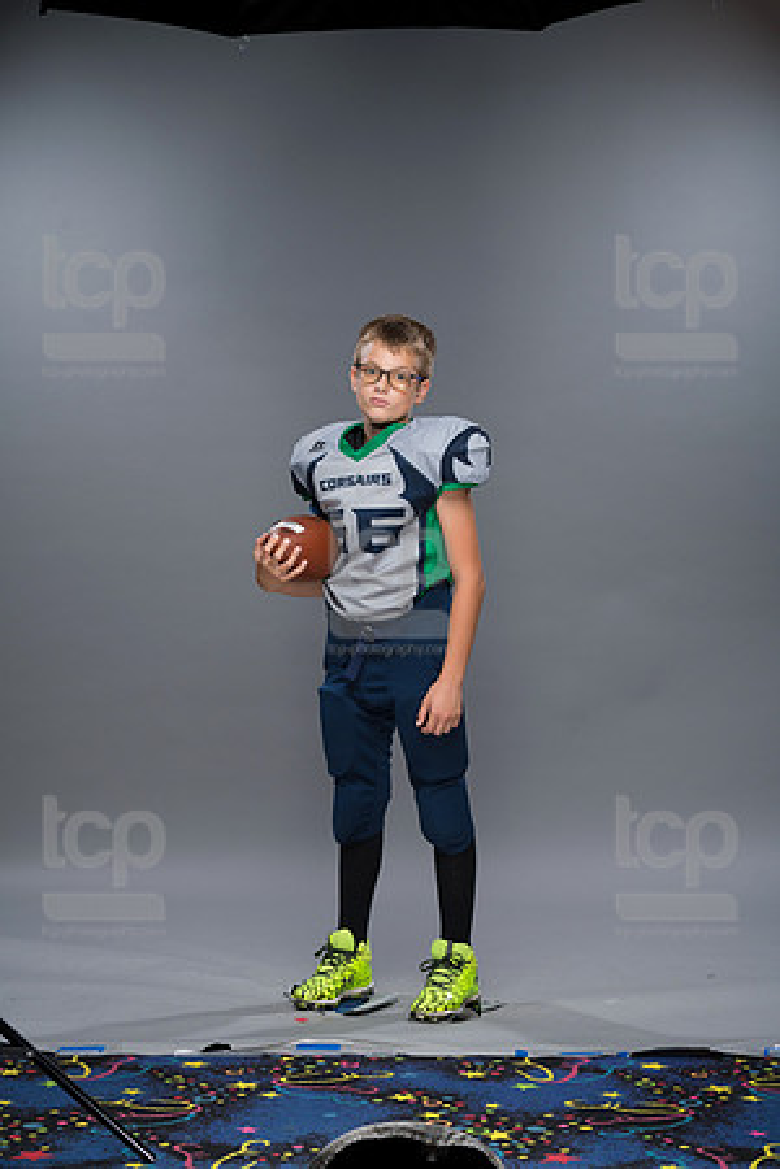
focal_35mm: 80
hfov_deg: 17.1
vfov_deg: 25.4
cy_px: 584
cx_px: 390
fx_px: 2600
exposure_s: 1/250
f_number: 6.3
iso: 320
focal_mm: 80
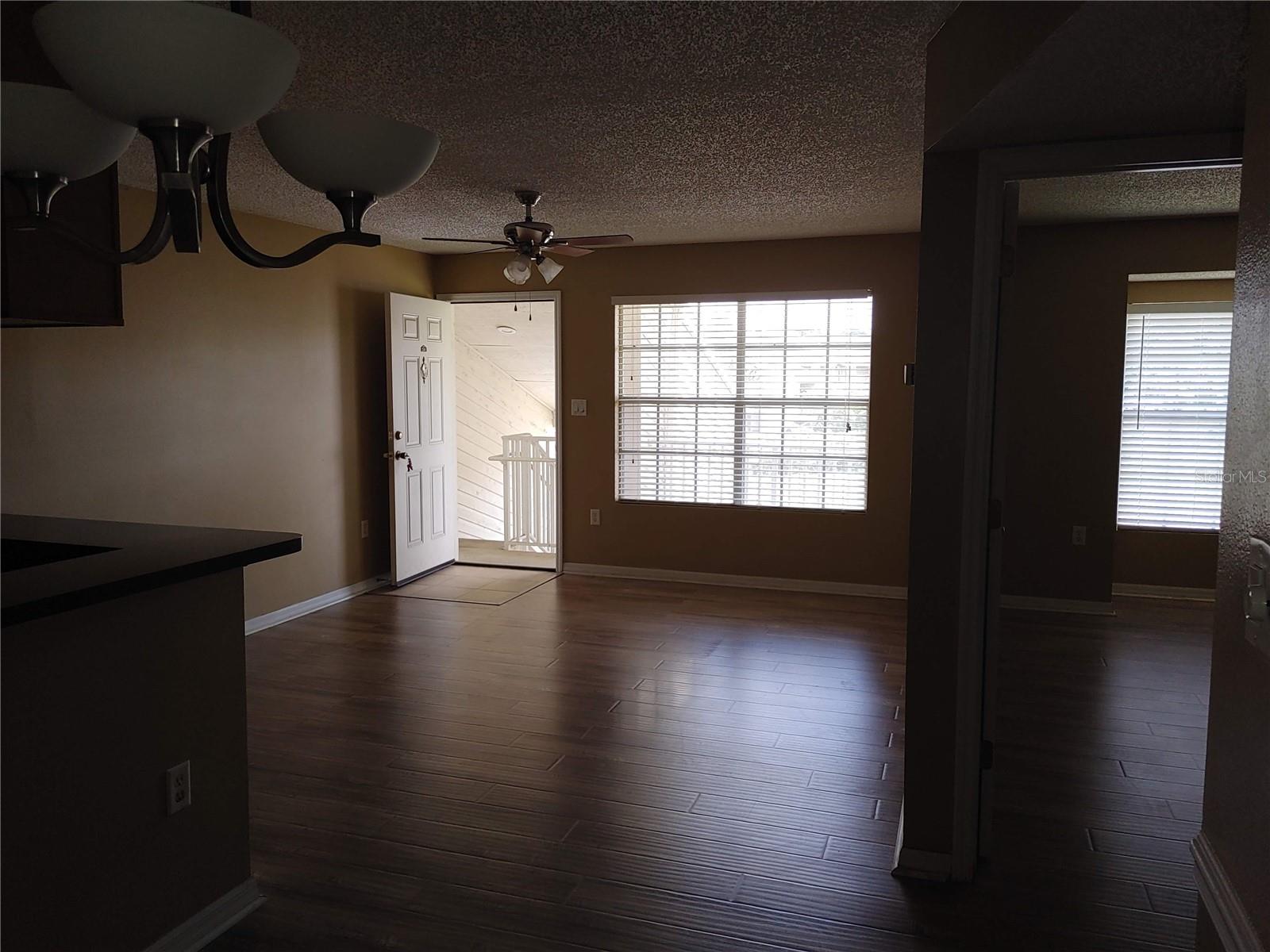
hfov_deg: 67.3
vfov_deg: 53.1
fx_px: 954
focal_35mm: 26
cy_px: 476
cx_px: 635
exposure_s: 1/120
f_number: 1.8
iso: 50
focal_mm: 4.81
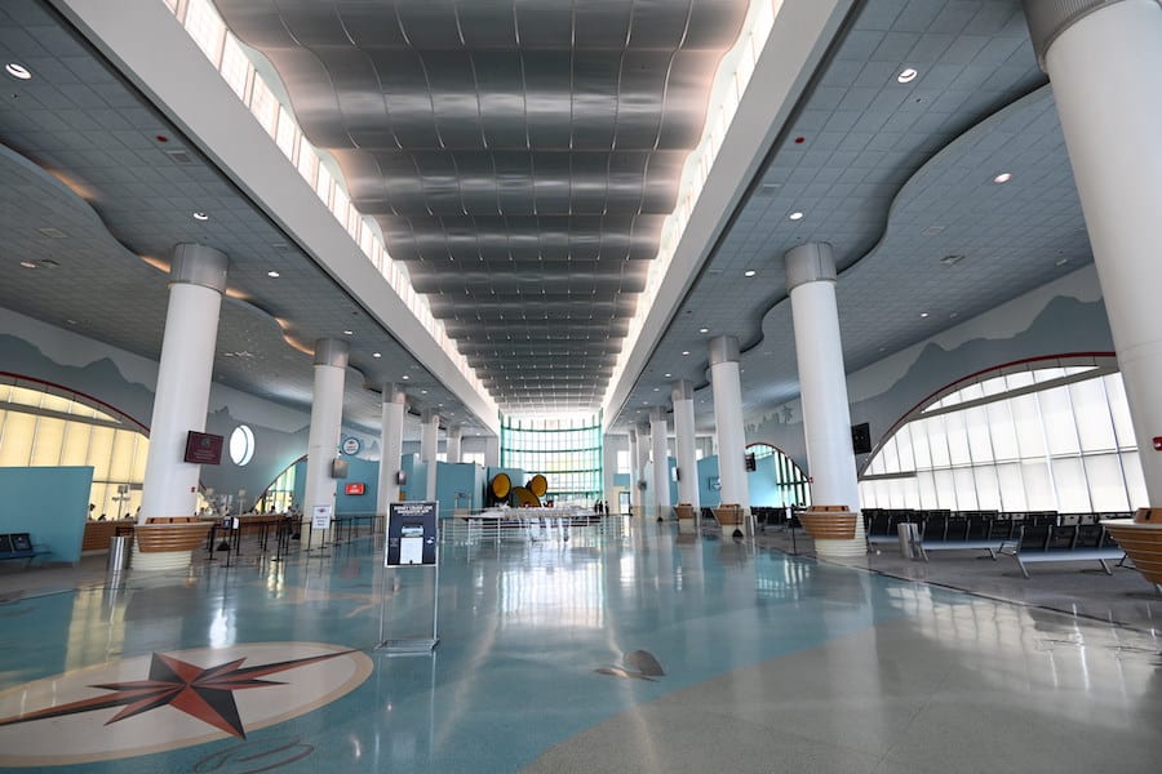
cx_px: 581
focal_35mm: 16
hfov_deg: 96.7
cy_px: 387
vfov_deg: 73.7
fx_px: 516
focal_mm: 16
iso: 500
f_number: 5
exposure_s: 1/160
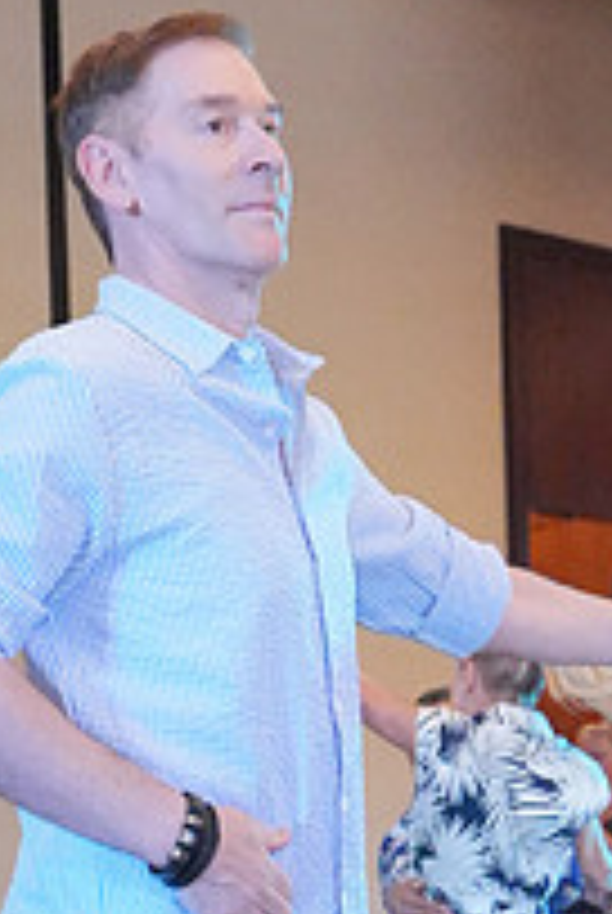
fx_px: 3481
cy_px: 1135
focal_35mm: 137
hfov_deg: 9.8
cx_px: 808
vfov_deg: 14.4
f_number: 4
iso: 12800
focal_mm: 32
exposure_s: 1/400
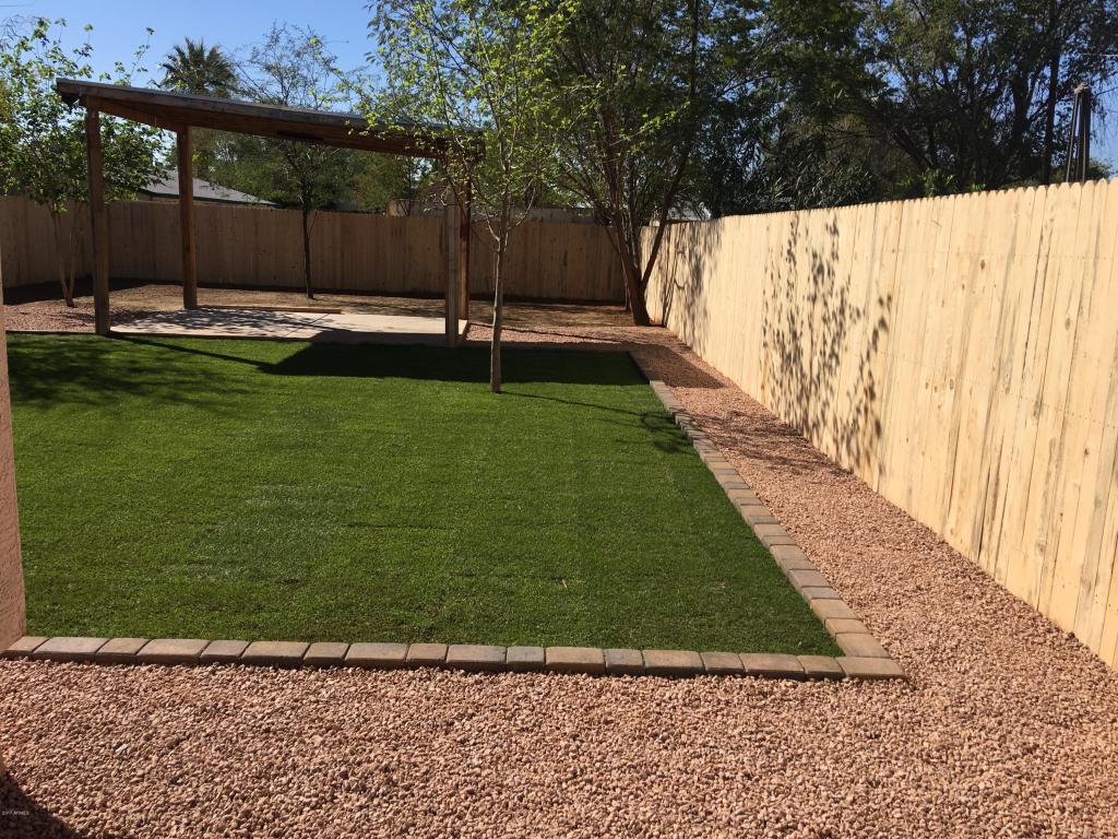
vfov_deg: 48.2
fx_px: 937
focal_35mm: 29
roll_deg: -2.9
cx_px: 559
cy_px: 420
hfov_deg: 61.7
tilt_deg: -11.2
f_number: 2.2
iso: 25
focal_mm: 4.15
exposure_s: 1/2198
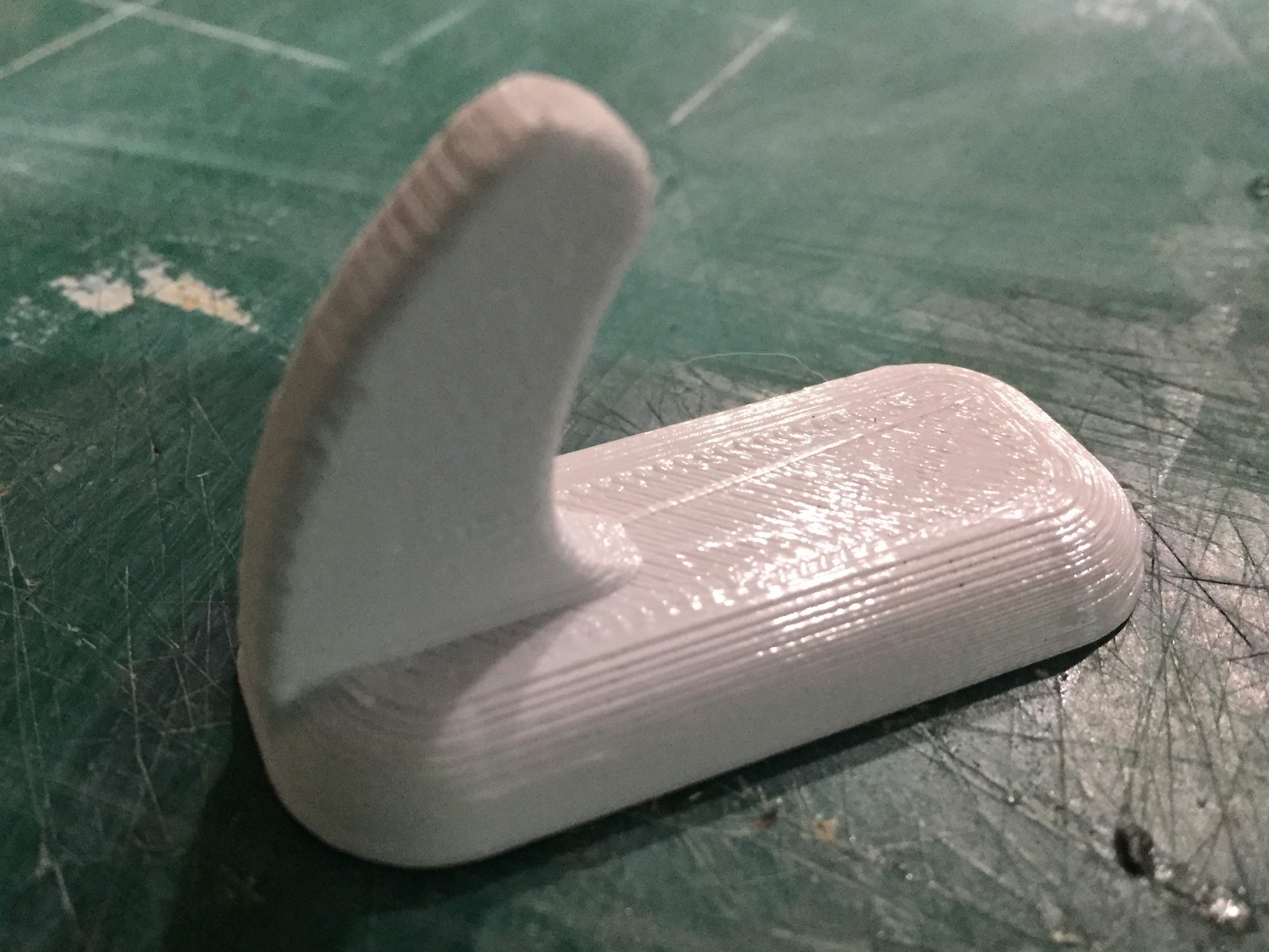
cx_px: 597
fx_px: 1283
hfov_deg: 52.6
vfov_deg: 40.7
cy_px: 488
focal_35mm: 35
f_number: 2.2
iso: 250
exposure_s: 1/15
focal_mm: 4.15
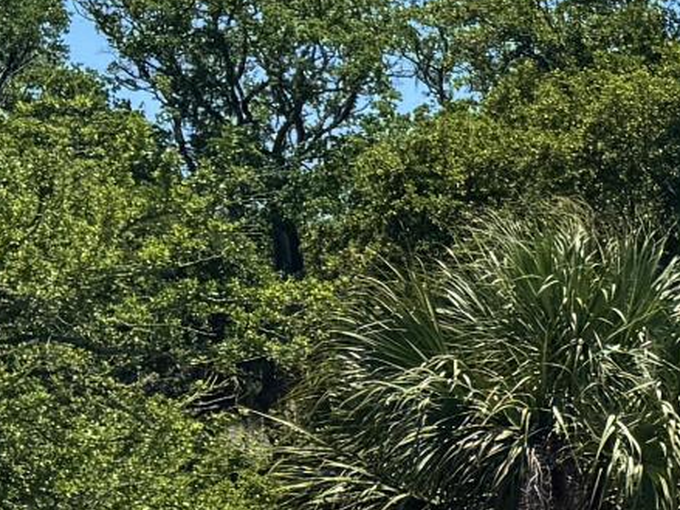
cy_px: 555
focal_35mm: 164
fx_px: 3221
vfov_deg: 9.0
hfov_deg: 10.1
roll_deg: +0.5
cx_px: 1761
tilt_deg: -5.2
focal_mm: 6.76
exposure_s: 1/4310
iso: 80
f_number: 1.78
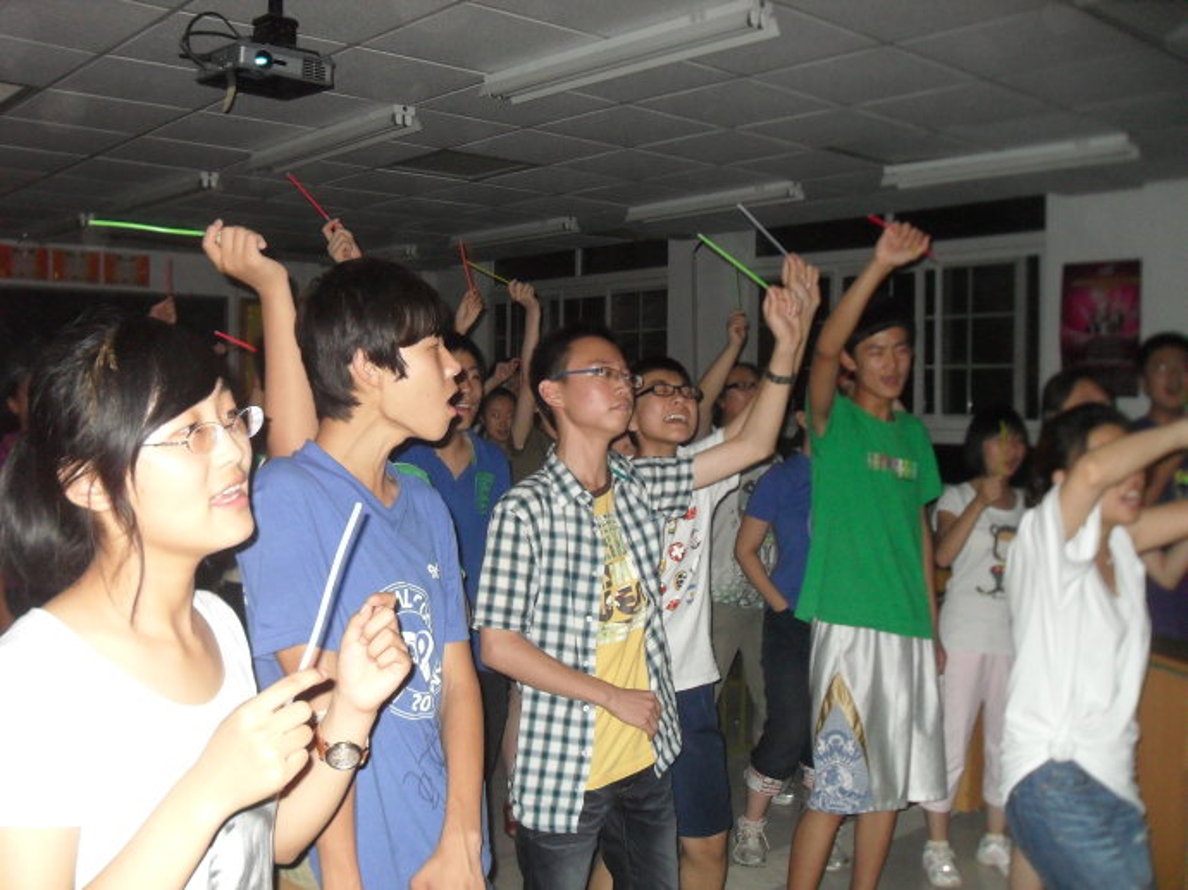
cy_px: 445
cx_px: 594
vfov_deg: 40.7
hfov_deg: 52.6
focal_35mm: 35
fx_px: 1201
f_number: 2.8
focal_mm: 6.2
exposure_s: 1/45
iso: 240
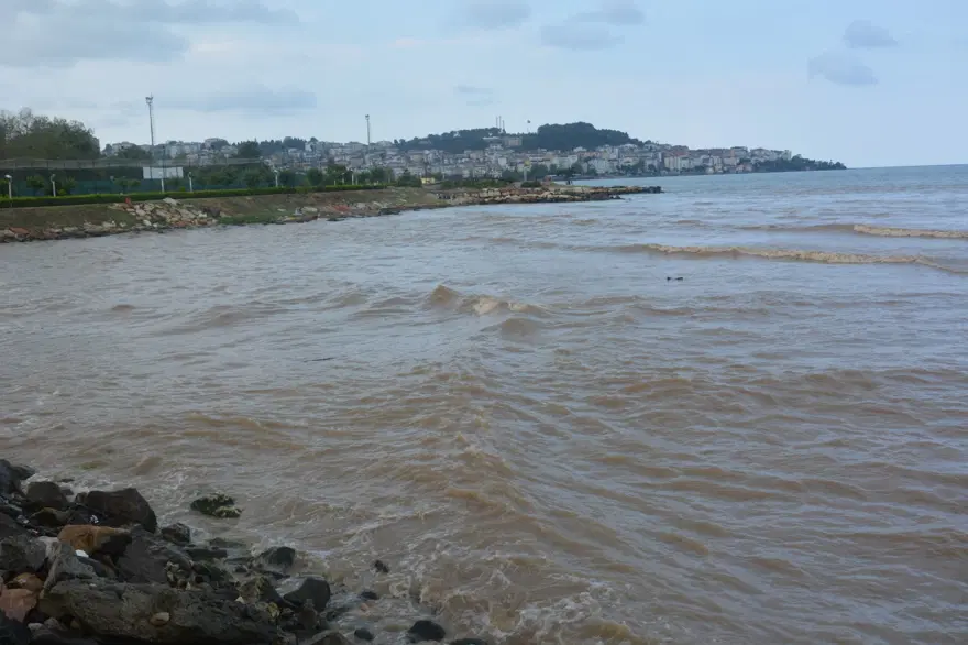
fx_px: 887
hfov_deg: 57.2
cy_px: 322
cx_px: 484
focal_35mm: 33
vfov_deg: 39.9
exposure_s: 1/250
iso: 200
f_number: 8
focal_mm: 22
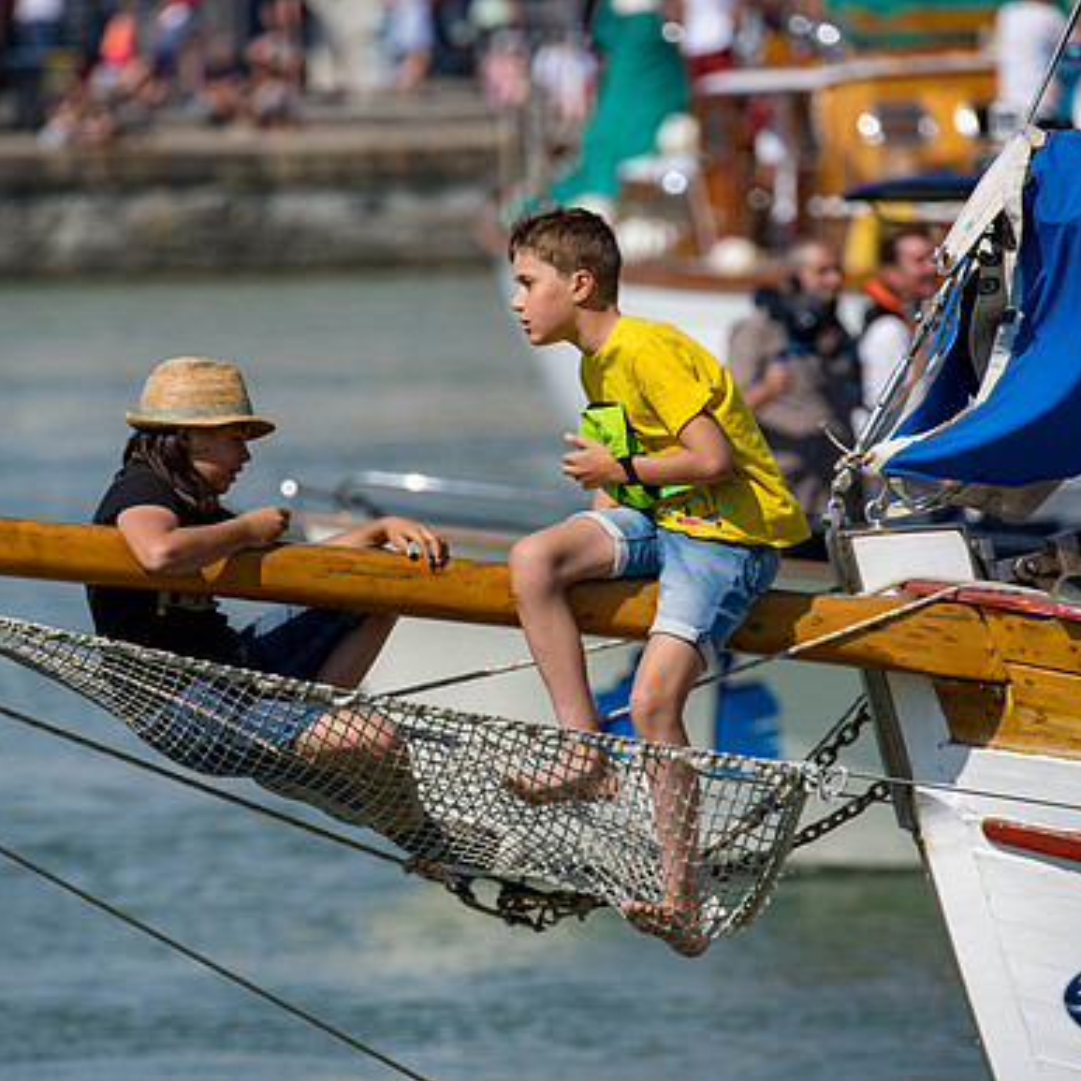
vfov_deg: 2.3
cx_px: 491
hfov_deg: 2.3
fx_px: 27169
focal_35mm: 769
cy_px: 540
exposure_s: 1/800
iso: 360
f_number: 11
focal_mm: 600
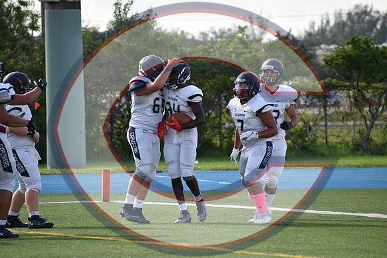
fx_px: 3871
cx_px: 194
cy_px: 129
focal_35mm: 360
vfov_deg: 3.8
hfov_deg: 5.7
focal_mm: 240
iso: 450
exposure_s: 1/1000
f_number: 6
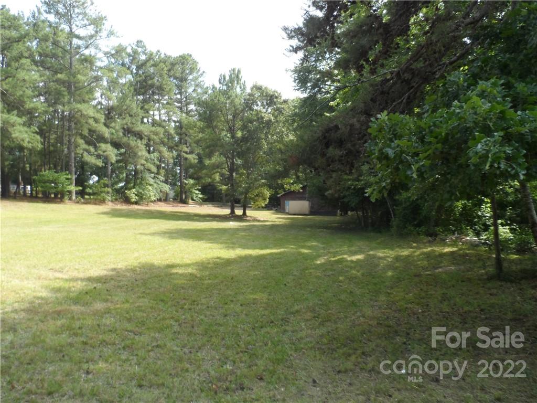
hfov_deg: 71.6
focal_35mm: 24
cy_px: 202
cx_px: 268
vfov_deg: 56.8
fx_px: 372
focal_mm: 4
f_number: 3.2
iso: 80
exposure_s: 1/180
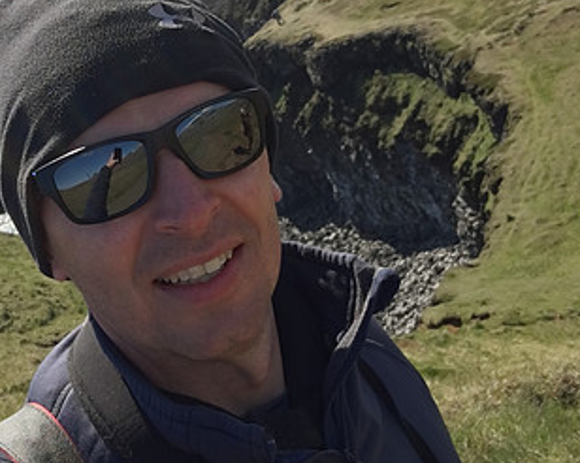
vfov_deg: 26.2
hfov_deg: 32.9
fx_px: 978
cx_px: 225
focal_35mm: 57
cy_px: 100
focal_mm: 2.65
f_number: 2.2
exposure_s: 1/870
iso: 32
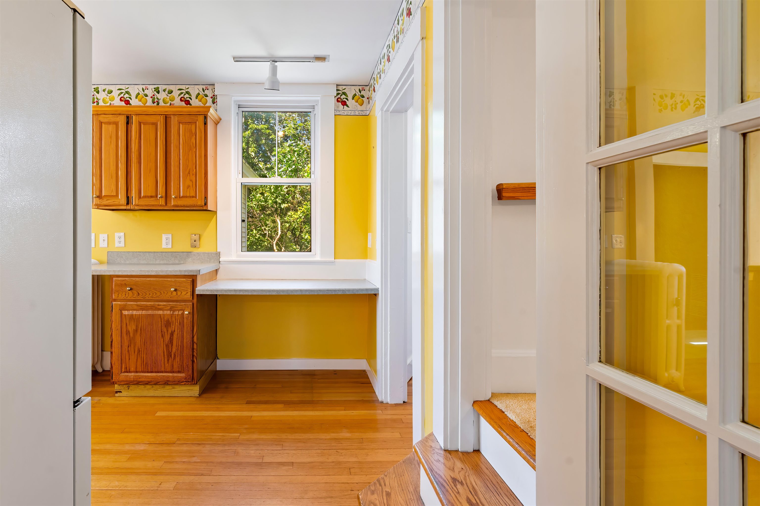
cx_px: 380
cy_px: 253
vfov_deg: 81.1
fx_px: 295
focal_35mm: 14
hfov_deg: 104.3
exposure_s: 1/6
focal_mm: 14
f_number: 9
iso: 500
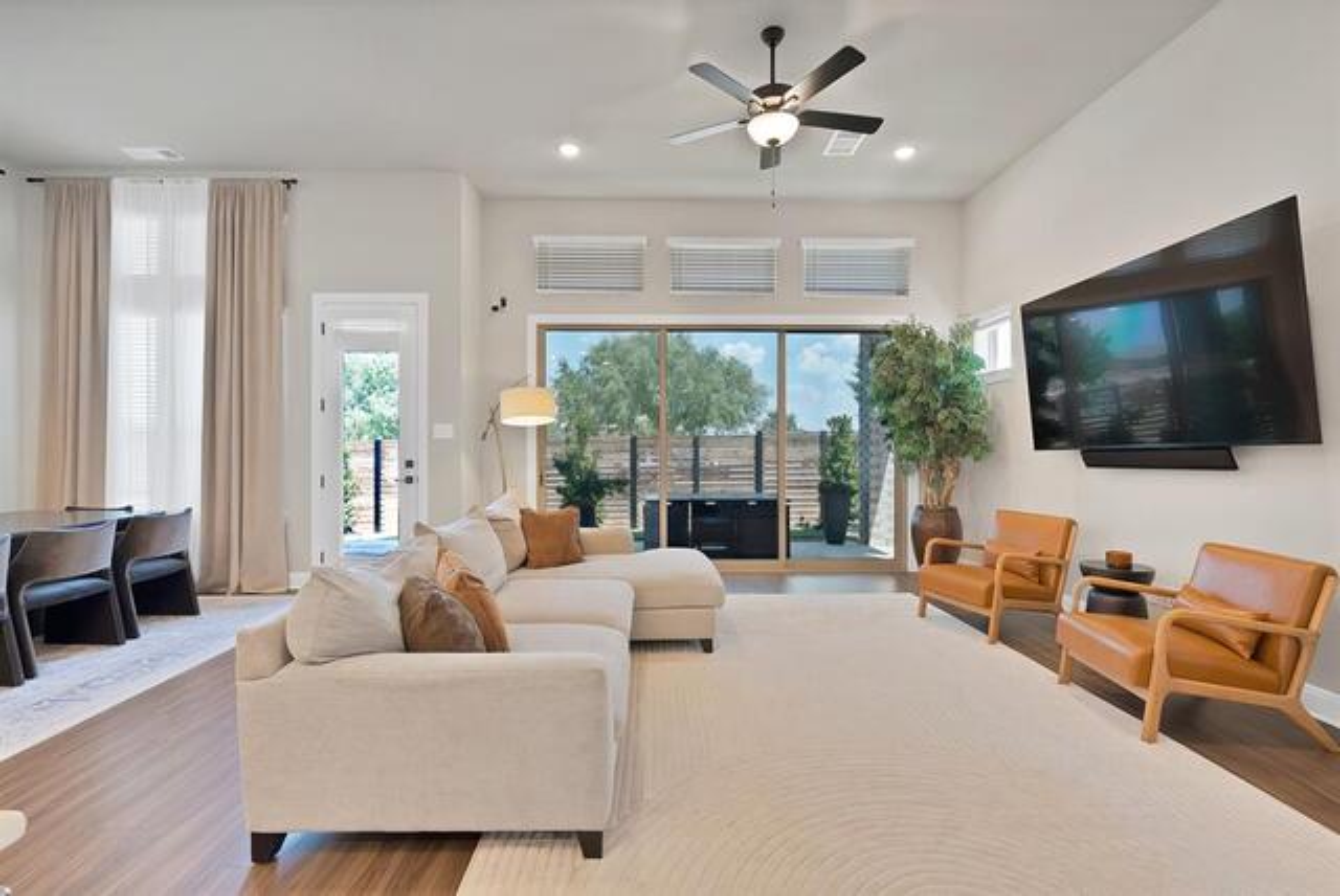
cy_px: 448
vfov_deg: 77.4
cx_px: 670
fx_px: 559
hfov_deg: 100.3
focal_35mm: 15
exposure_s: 1/4
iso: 640
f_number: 9
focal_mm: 15
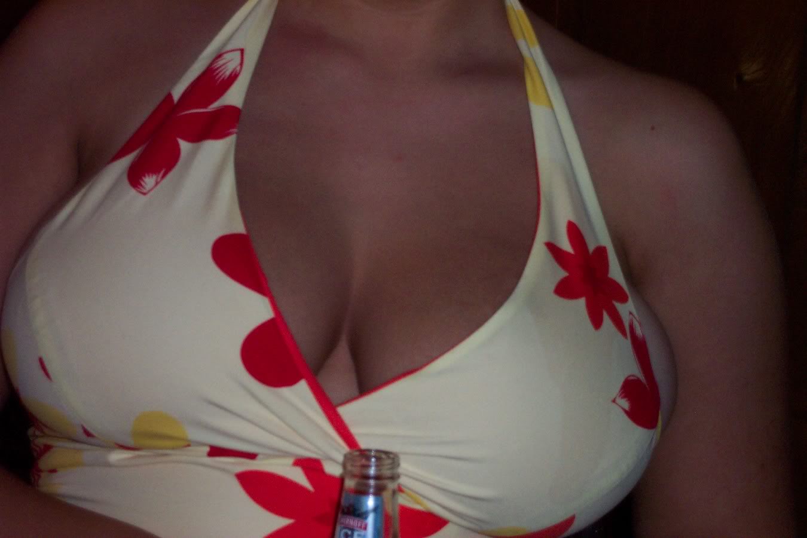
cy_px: 269
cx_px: 404
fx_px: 2354
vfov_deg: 13.0
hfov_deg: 19.5
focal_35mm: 105
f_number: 4.7
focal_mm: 21.2
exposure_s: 1/90
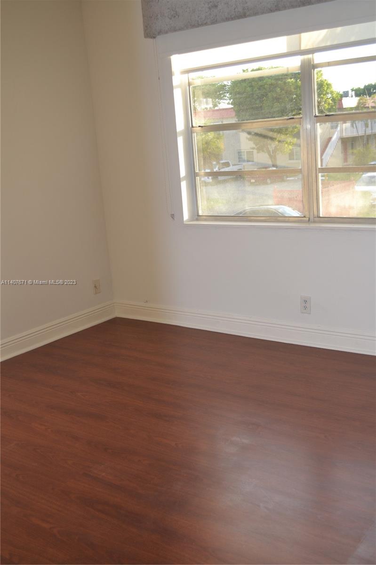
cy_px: 282
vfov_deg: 49.6
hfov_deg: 34.2
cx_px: 188
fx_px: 611
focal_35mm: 39
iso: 280
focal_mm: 26
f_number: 4.2
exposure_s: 1/125
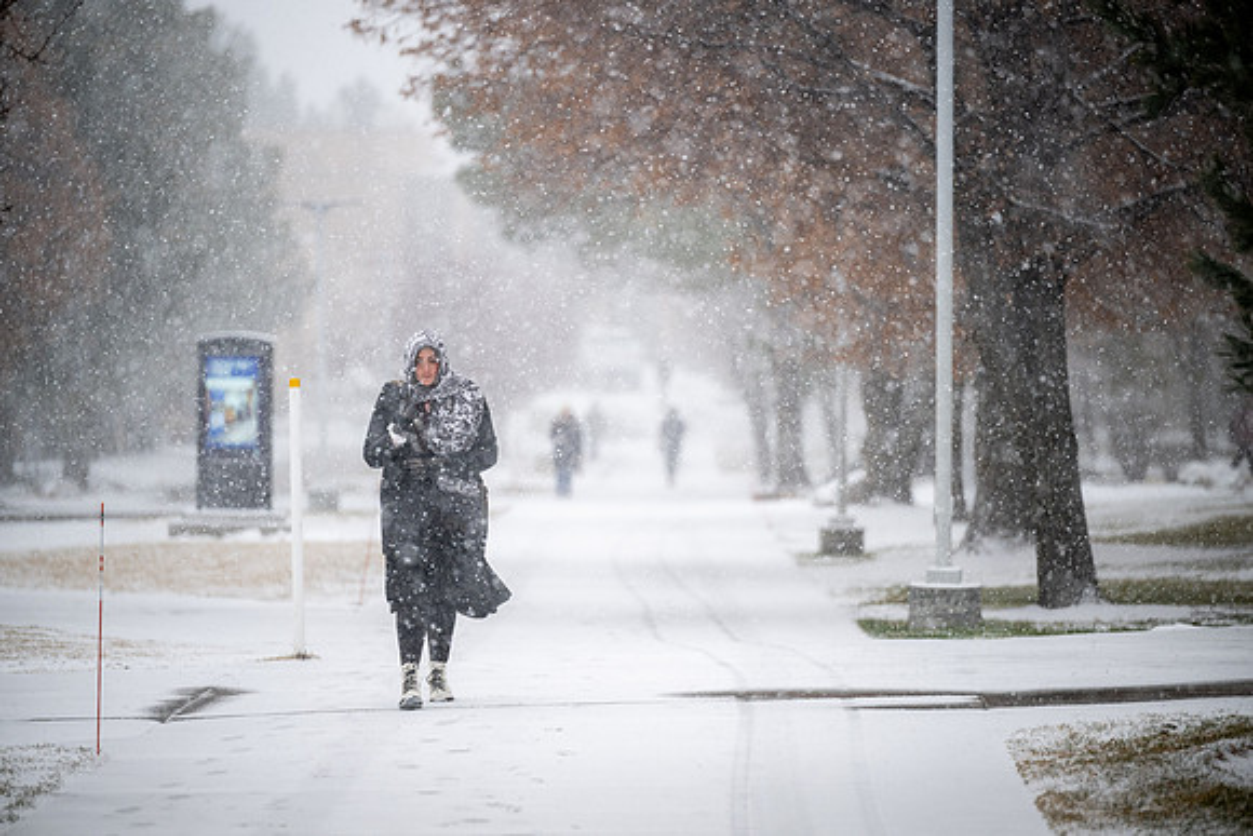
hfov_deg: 10.3
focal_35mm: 200
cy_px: 418
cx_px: 626
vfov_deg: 6.9
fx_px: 6962
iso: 320
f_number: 2.8
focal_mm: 200
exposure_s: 1/1600
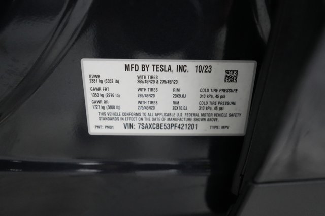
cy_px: 108
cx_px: 162
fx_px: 235
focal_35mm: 26
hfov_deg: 69.4
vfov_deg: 49.5
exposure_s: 1/160
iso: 6400
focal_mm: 26
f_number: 2.8
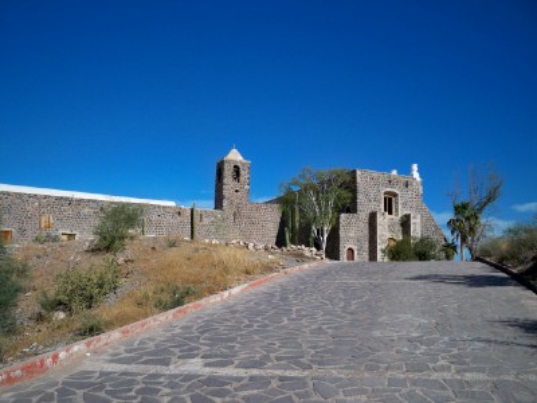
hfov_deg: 52.6
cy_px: 202
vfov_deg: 40.7
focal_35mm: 35
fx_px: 543
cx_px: 268
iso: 64
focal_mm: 6.3
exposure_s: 1/800
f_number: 4.7
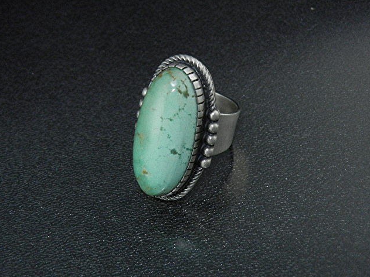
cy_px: 140
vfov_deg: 21.3
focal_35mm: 69
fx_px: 737
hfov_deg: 28.2
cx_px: 185
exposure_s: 1/30
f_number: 8.2
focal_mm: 12.2
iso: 800
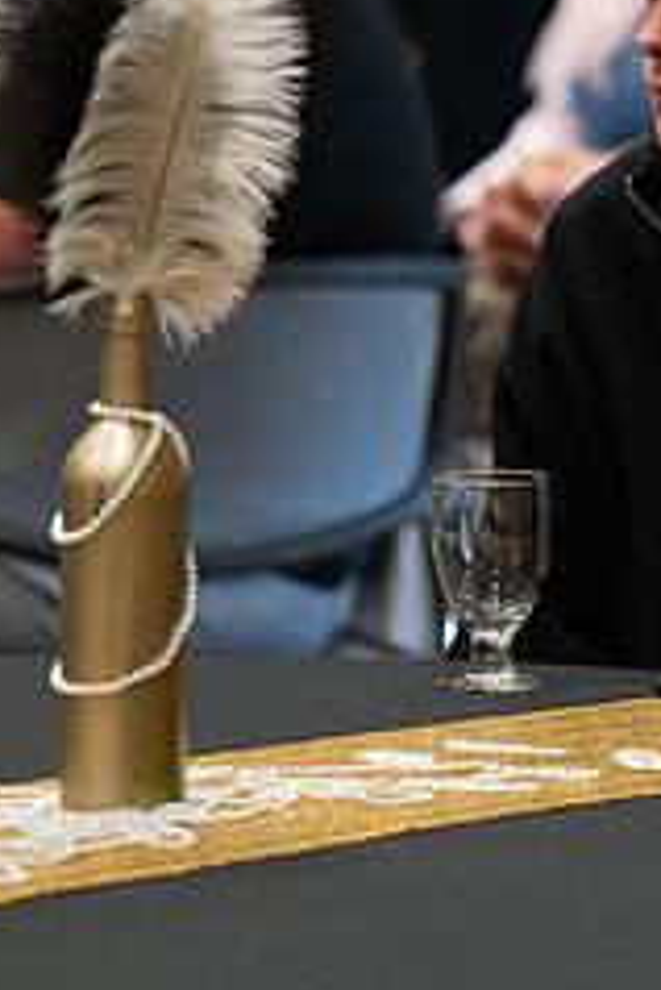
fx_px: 10147
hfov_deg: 3.7
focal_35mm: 369
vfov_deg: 5.6
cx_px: 764
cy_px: 33
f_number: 2.8
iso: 3200
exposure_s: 1/100
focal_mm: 125
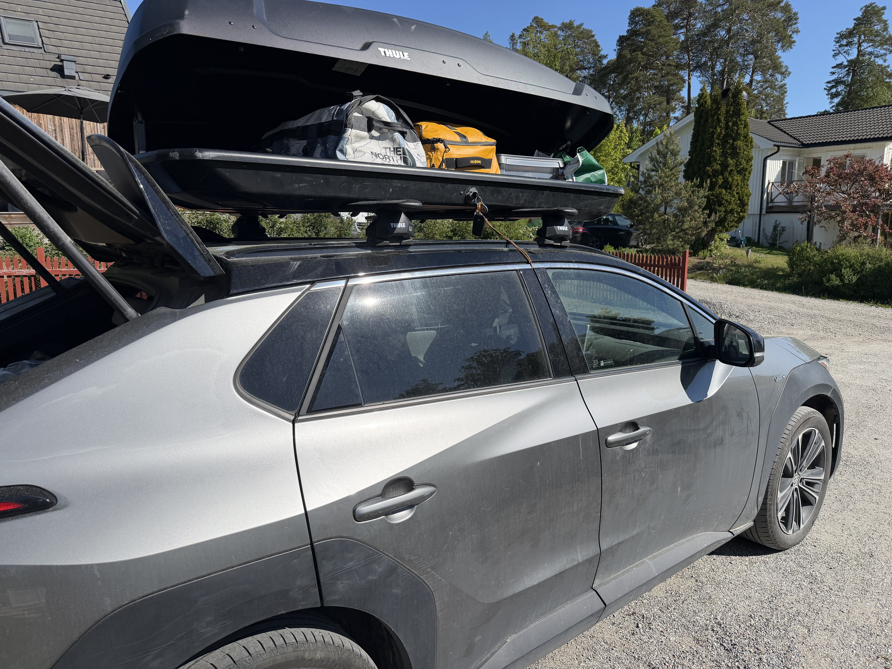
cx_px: 446
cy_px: 334
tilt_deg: -10.3
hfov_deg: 71.6
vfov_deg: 56.8
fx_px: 618
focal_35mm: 24
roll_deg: -0.1
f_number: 1.78
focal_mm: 6.76
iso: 100
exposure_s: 1/8130
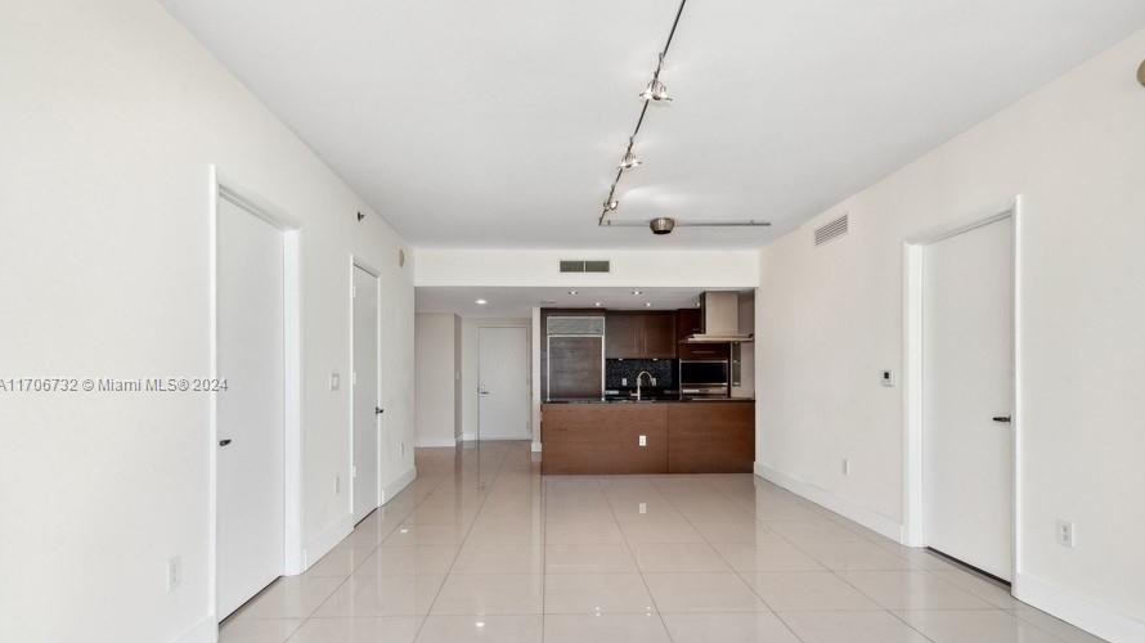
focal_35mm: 18
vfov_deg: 60.5
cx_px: 569
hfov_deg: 92.7
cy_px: 385
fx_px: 546
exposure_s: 1/25
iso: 200
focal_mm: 17
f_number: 8
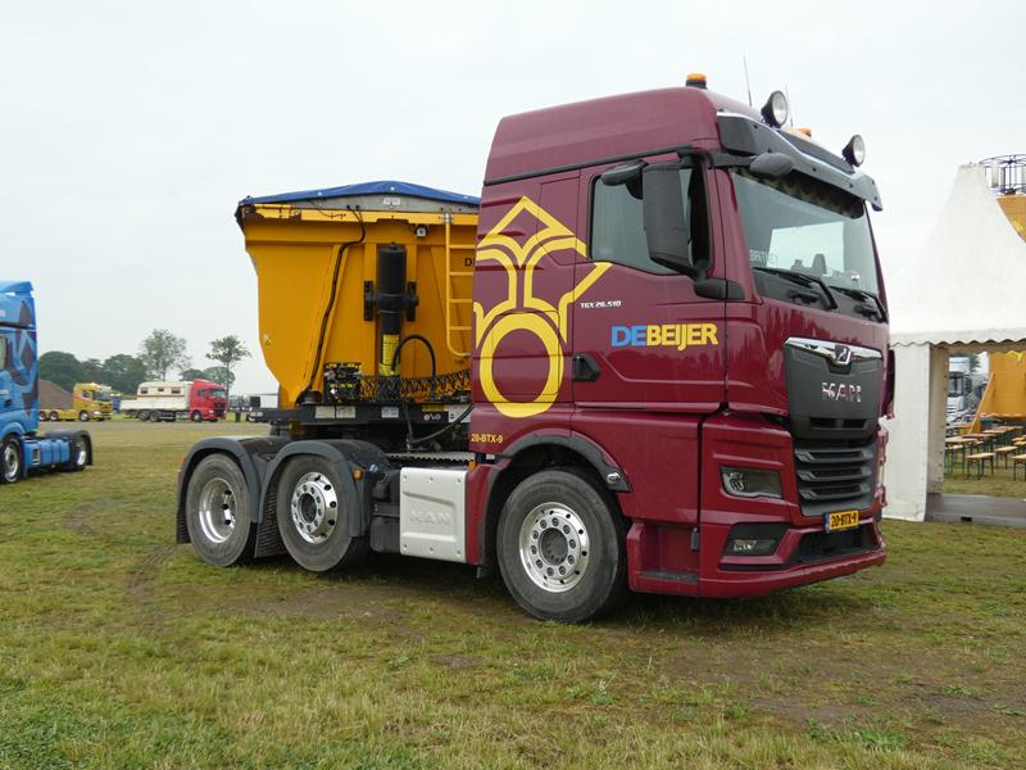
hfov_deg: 52.6
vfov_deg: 40.7
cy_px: 385
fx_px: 1037
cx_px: 513
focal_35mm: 35
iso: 80
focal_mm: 6.2
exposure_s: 1/80
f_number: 3.4
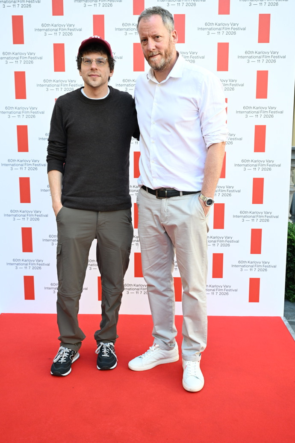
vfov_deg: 48.5
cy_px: 222
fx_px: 492
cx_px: 148
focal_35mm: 40
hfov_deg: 33.4
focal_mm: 40
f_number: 4.5
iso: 1250
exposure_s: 1/800
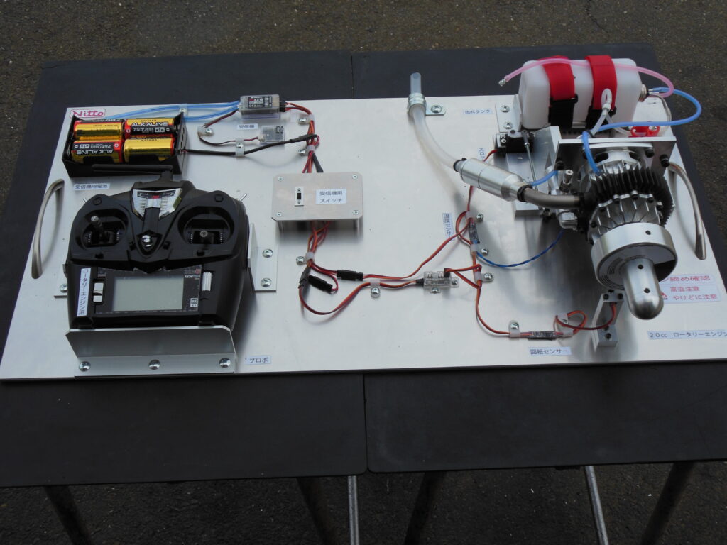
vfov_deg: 33.6
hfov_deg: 43.9
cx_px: 364
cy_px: 272
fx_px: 903
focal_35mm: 43
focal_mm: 7.7
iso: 125
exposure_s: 1/1250
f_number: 3.8
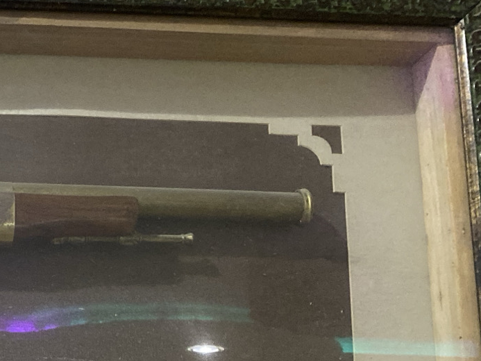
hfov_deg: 23.2
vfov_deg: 19.5
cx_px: -132
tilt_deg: +9.8
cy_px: 284
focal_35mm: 75
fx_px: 1042
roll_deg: -2.7
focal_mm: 4.25
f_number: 1.8
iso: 400
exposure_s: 1/50
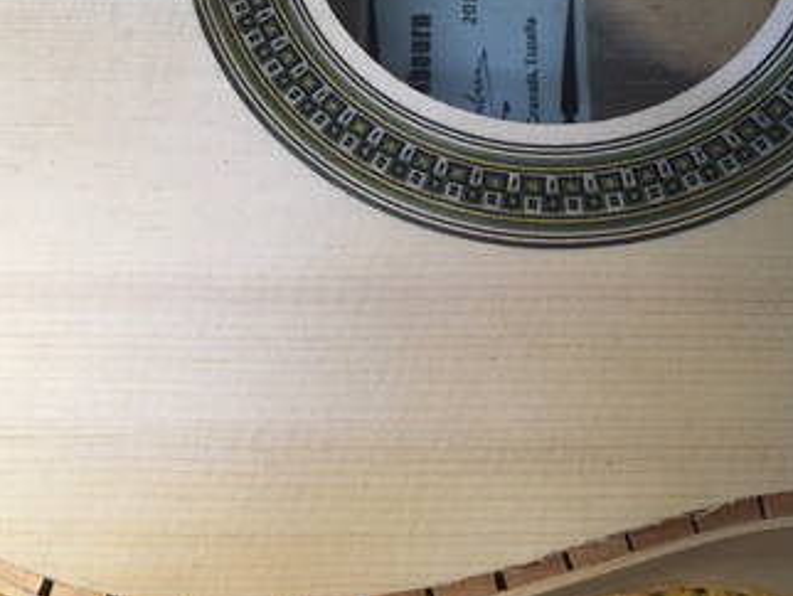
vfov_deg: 27.0
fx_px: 1238
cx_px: 300
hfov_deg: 35.3
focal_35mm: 54
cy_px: 261
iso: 50
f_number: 2.2
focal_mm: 4.15
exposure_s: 1/33
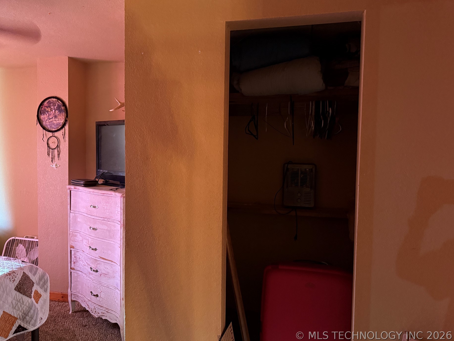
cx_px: 218
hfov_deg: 69.4
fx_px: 328
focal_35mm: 25
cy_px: 166
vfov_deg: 54.9
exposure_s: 1/30
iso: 800
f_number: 1.78
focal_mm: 6.76
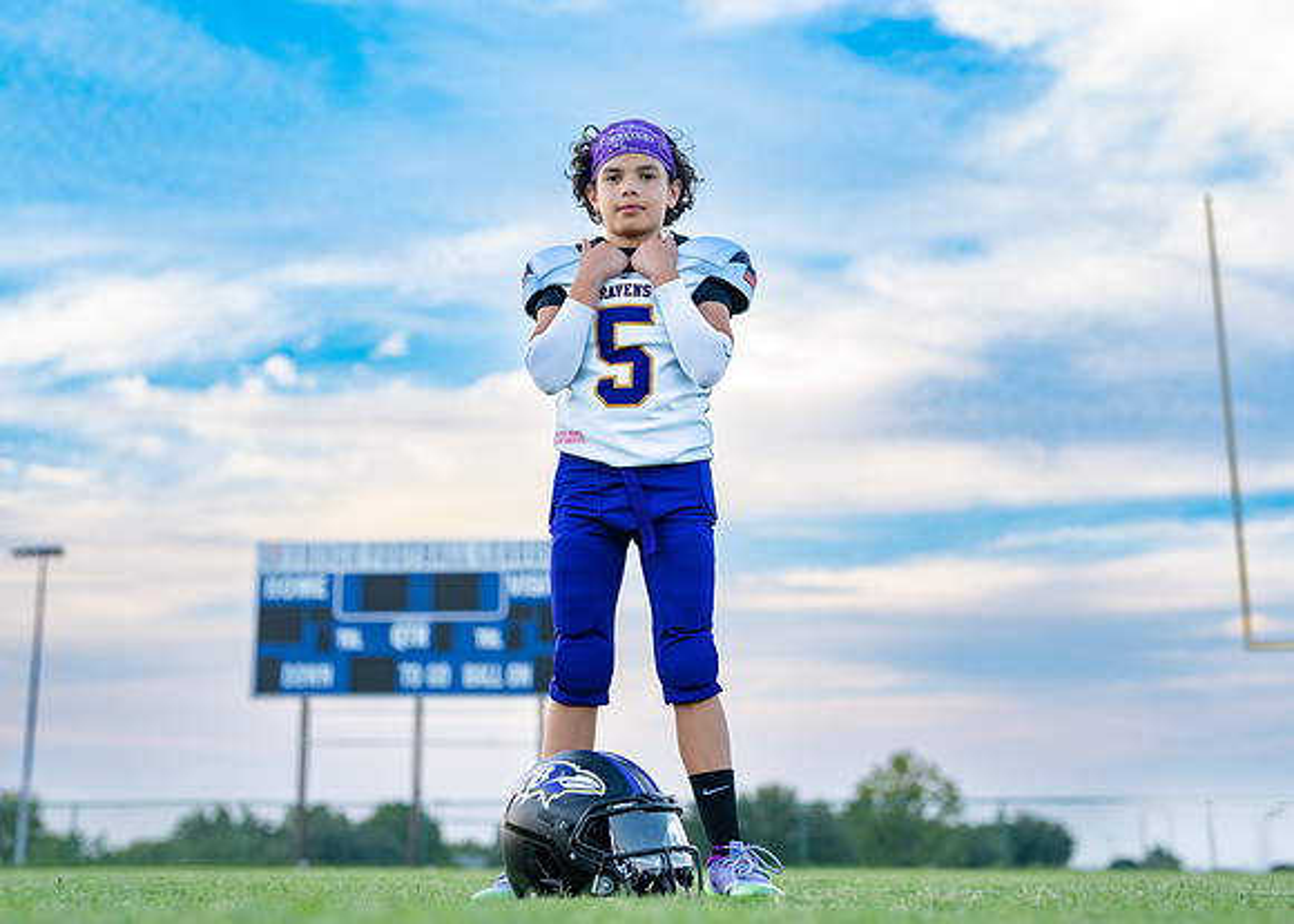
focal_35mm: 58
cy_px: 421
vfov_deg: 24.5
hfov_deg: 33.8
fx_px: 2130
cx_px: 649
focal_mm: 50
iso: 160
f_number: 2
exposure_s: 1/400
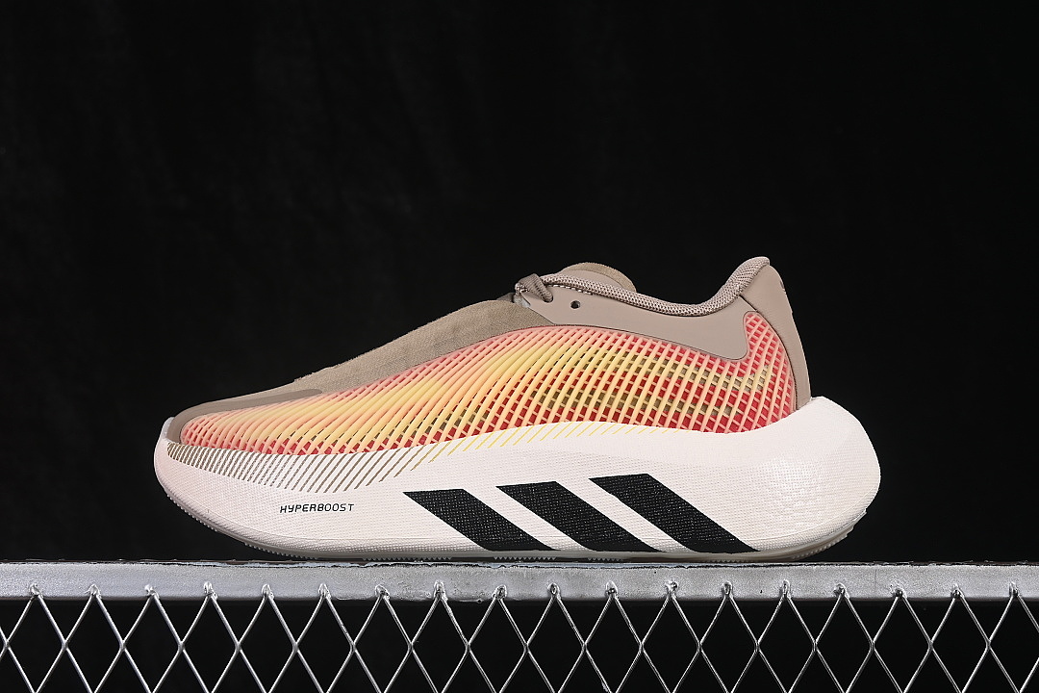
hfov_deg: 27.0
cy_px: 346
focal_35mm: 75
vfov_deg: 18.2
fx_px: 2164
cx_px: 520
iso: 160
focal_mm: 50
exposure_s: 1/80
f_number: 8
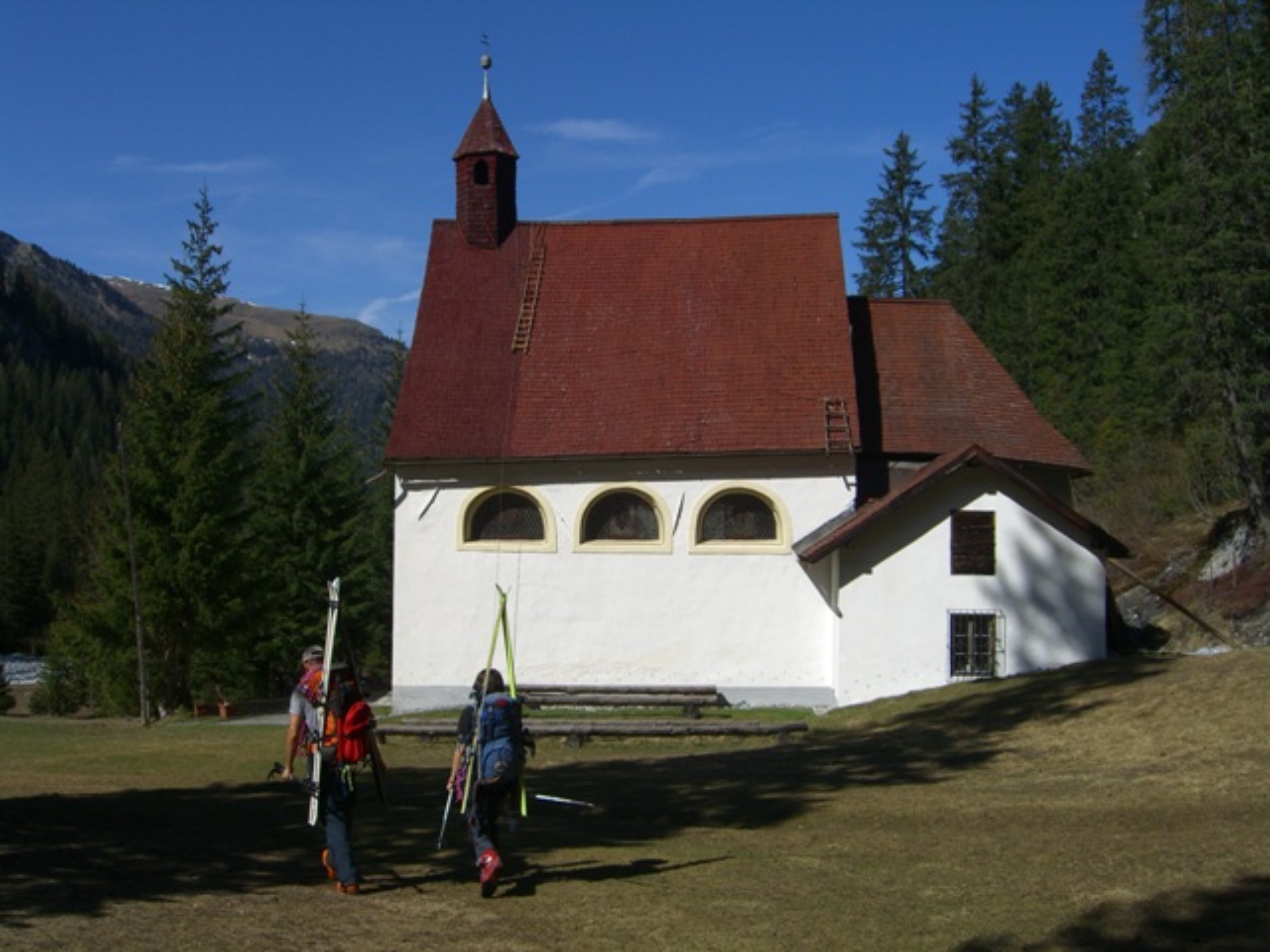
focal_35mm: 38
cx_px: 635
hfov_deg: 49.0
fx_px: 1394
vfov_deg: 37.7
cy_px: 476
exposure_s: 1/250
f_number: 8
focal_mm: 7.9
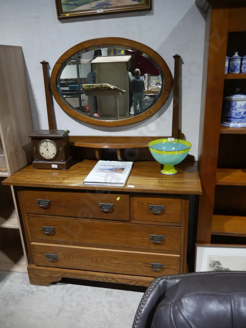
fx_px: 265
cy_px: 164
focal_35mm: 28
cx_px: 123
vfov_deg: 63.4
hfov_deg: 49.7
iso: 400
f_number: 3.5
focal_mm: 14
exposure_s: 1/60
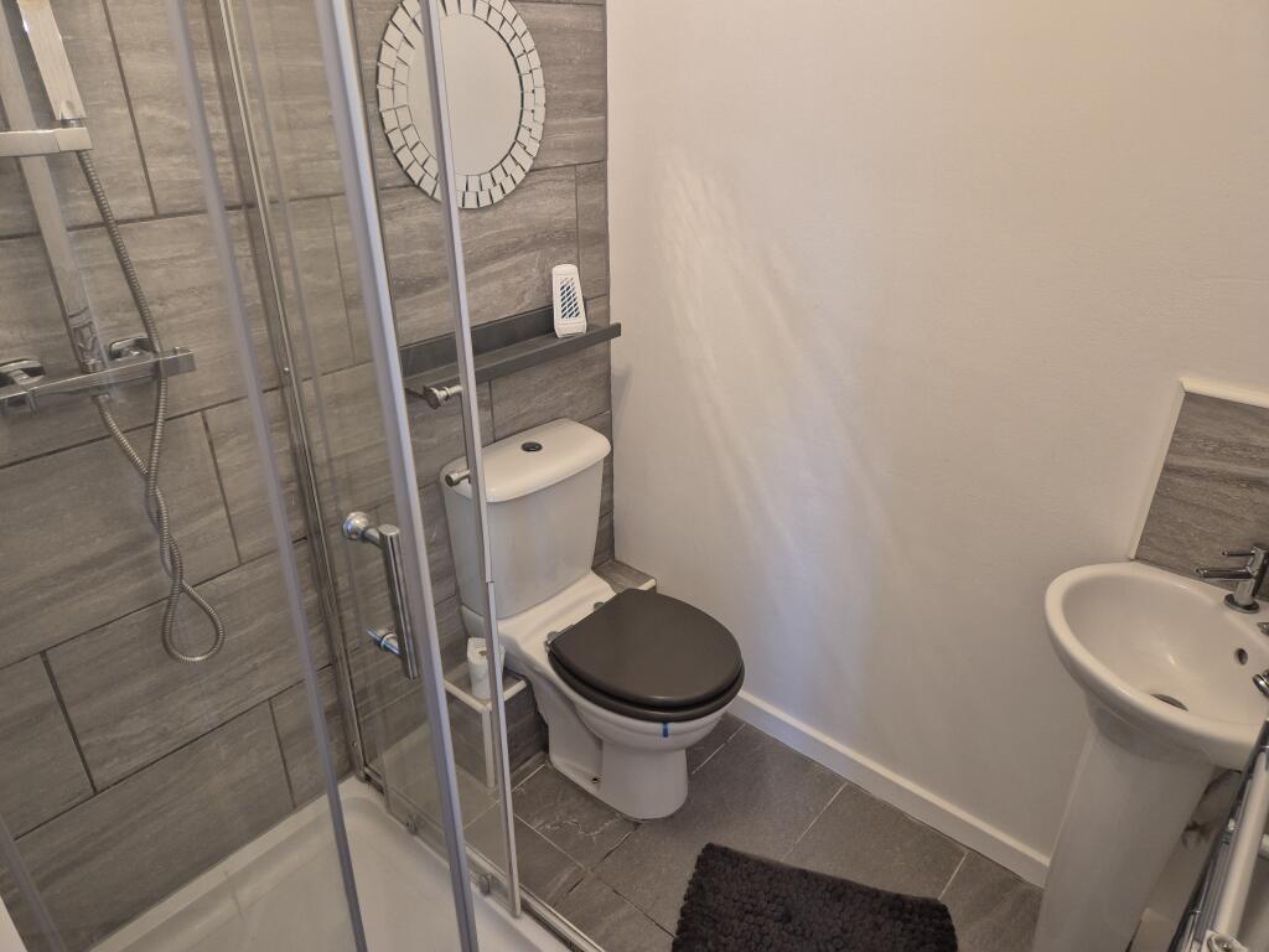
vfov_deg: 58.9
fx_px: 843
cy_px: 476
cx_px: 634
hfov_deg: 73.9
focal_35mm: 23
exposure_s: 1/100
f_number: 1.8
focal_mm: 5.4
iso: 320
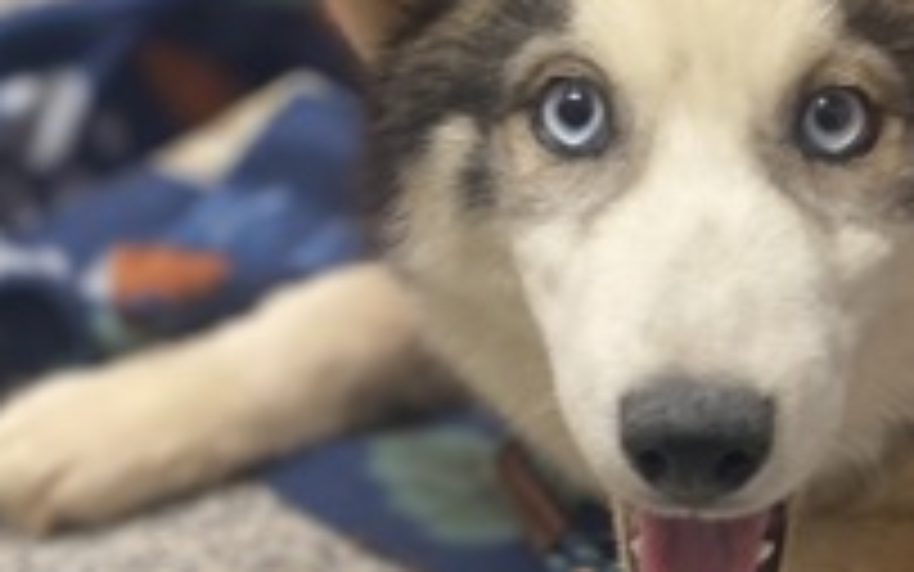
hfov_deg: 26.4
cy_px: 459
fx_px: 1894
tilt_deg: -35.0
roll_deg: -0.3
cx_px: 783
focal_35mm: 76
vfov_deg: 17.0
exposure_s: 1/60
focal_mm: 4.25
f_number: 1.8
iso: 200
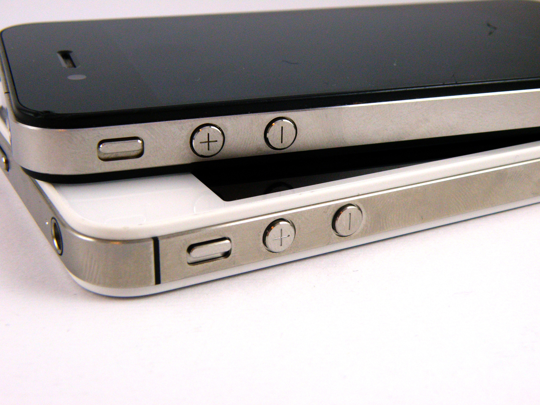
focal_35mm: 55
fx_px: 858
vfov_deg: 26.6
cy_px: 202
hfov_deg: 34.9
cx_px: 270
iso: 200
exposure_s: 1/125
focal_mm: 9.77
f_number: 5.6
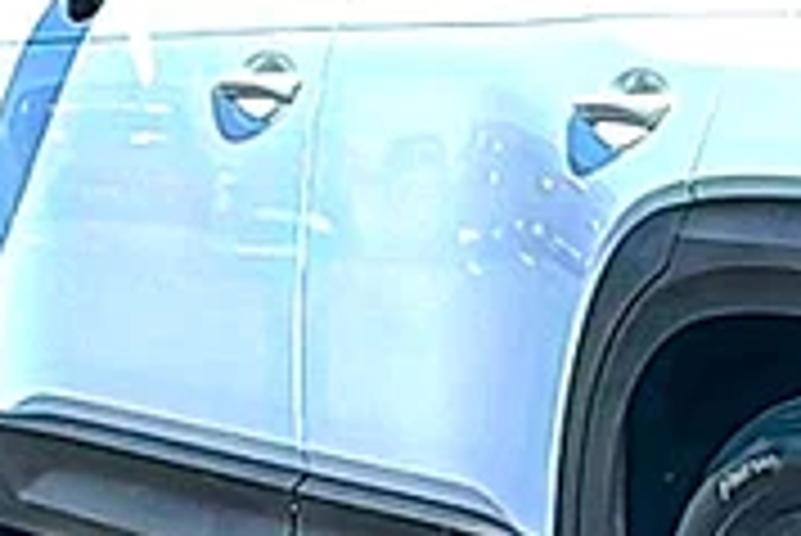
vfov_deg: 8.9
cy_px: 196
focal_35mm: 155
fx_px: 3451
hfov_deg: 12.8
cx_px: 1022
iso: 80
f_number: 1.78
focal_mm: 6.86
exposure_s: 1/5917
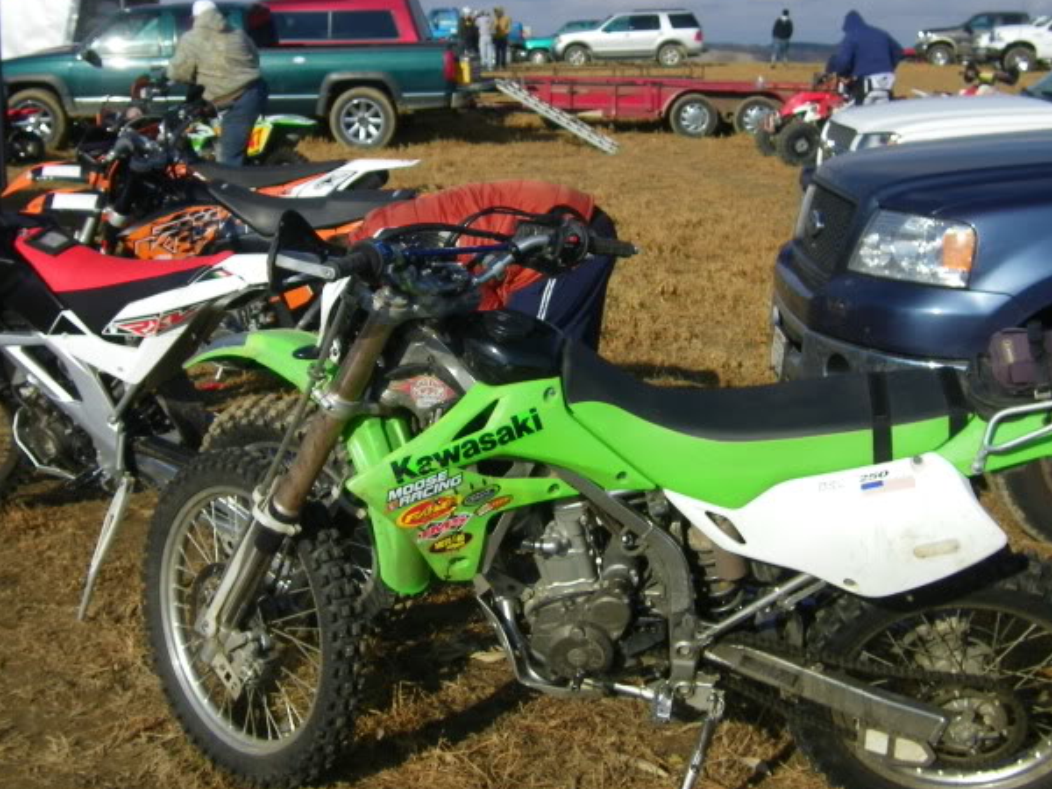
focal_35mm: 52
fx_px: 1580
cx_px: 466
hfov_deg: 36.8
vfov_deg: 28.0
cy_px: 331
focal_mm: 6.9
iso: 64
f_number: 8
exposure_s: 1/200
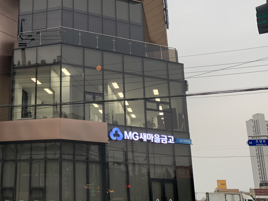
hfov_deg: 38.5
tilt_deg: +14.9
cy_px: 101
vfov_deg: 30.9
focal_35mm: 47
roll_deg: -0.1
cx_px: 43
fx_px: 364
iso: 50
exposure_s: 1/121
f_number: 1.8
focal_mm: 4.25
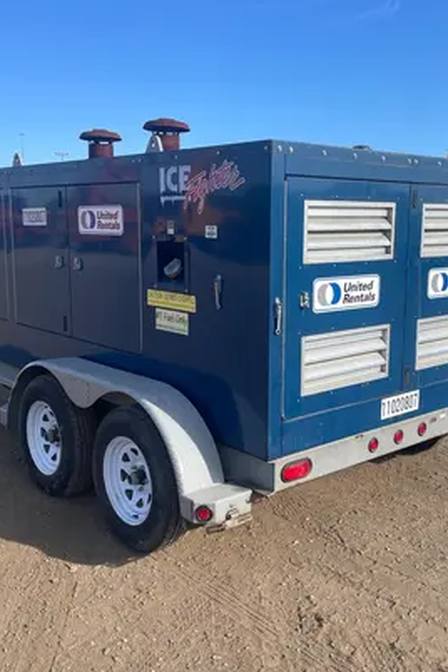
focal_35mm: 37
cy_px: 333
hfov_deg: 35.9
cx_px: 249
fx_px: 691
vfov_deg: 51.9
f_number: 1.6
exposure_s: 1/2257
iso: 32
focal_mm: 4.2
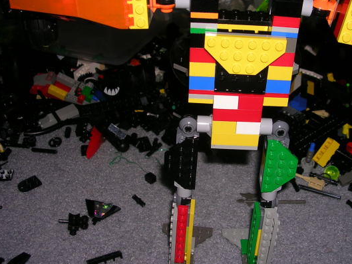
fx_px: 468
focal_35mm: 46
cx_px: 210
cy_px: 125
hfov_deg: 41.1
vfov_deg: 31.5
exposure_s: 1/60.1
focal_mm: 5.8
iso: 50
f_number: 2.8
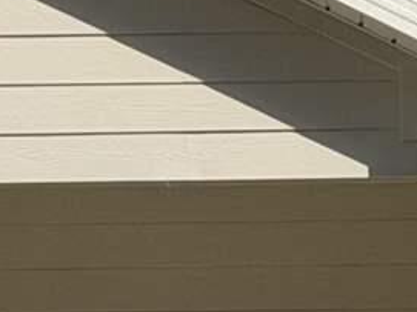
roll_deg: +1.0
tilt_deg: +6.3
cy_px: 344
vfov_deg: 4.1
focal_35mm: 363
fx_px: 4371
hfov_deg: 5.5
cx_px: 280
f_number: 1.78
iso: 80
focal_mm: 6.76
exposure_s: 1/13333
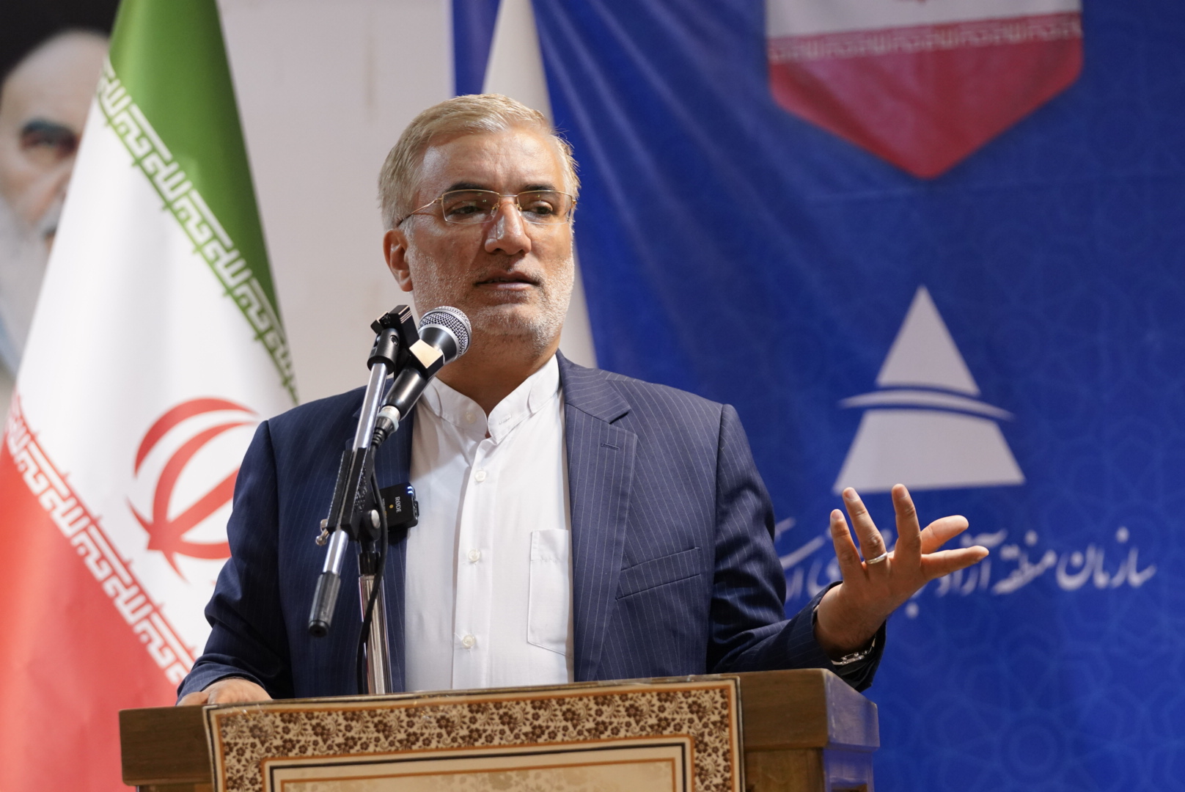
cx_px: 592
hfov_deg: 10.1
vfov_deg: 6.7
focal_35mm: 204
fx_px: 6720
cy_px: 396
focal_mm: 136
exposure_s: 1/125
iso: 2000
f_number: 3.5
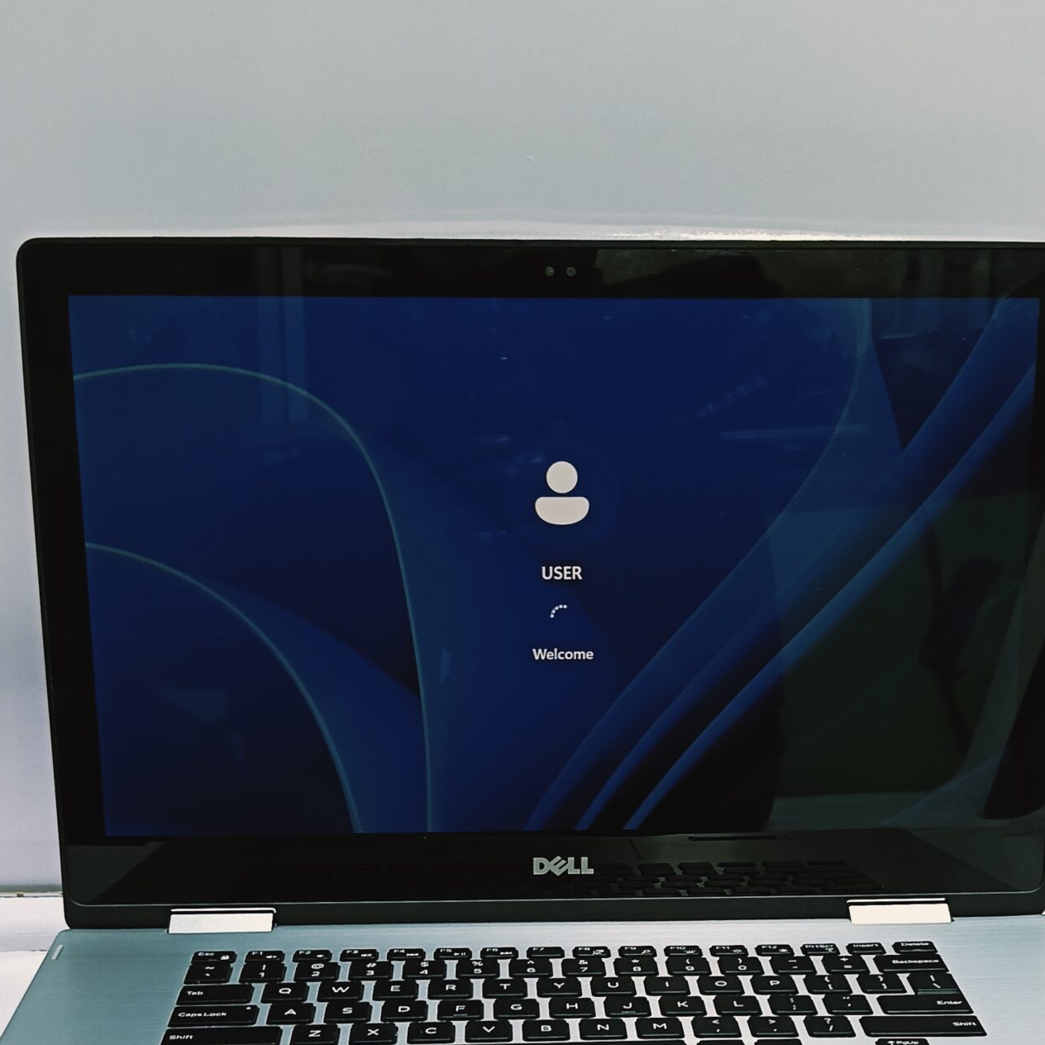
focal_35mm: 52
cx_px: 591
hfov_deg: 32.7
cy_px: 871
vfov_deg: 31.7
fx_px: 1776
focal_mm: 3.98
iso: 100
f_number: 1.8
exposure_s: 1/33.3
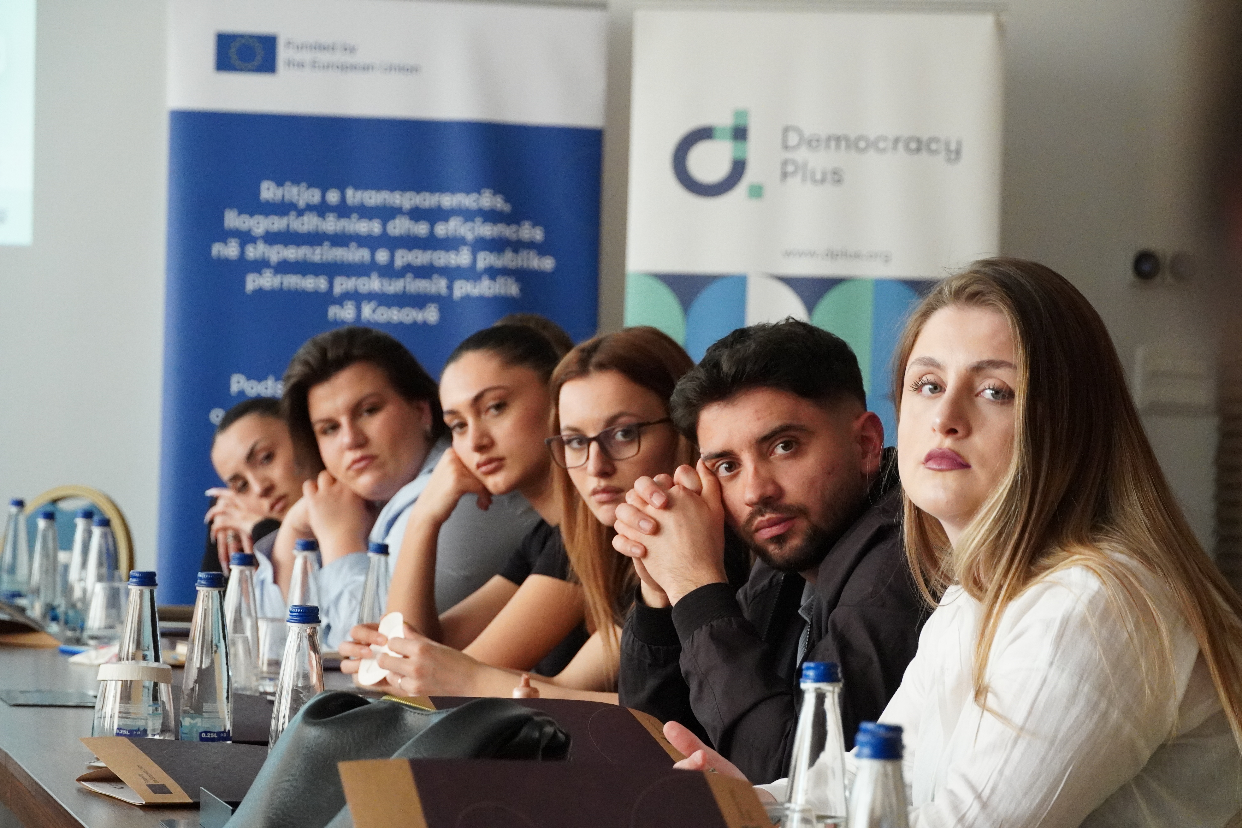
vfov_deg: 12.9
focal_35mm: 106
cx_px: 621
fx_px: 3674
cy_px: 414
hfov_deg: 19.2
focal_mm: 71
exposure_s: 1/125
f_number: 5.6
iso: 6400
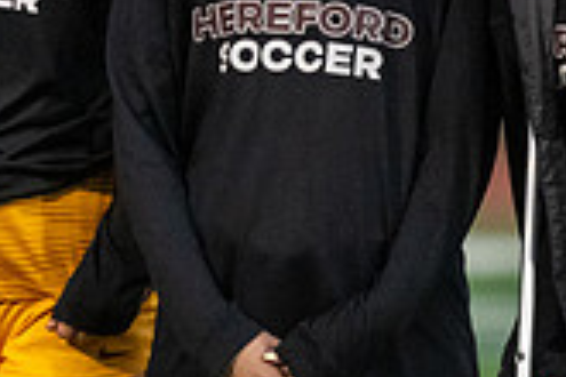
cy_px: 165
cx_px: -89
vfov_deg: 1.5
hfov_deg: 2.2
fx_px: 14416
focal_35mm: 917
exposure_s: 1/1000
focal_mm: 200
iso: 9000
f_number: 2.8
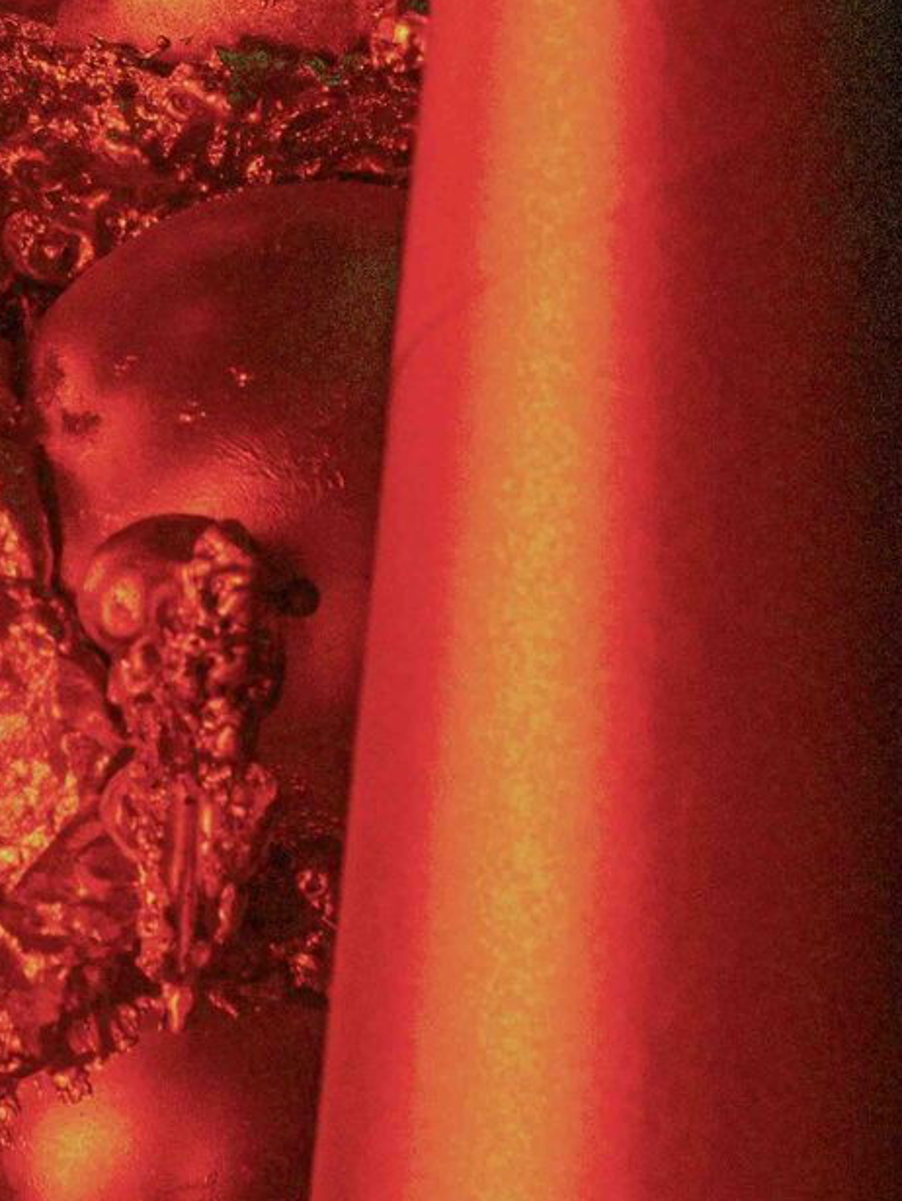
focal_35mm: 156
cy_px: -189
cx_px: -264
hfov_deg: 9.4
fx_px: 5414
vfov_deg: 12.4
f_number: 6.3
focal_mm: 30
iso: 1250
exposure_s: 1/100
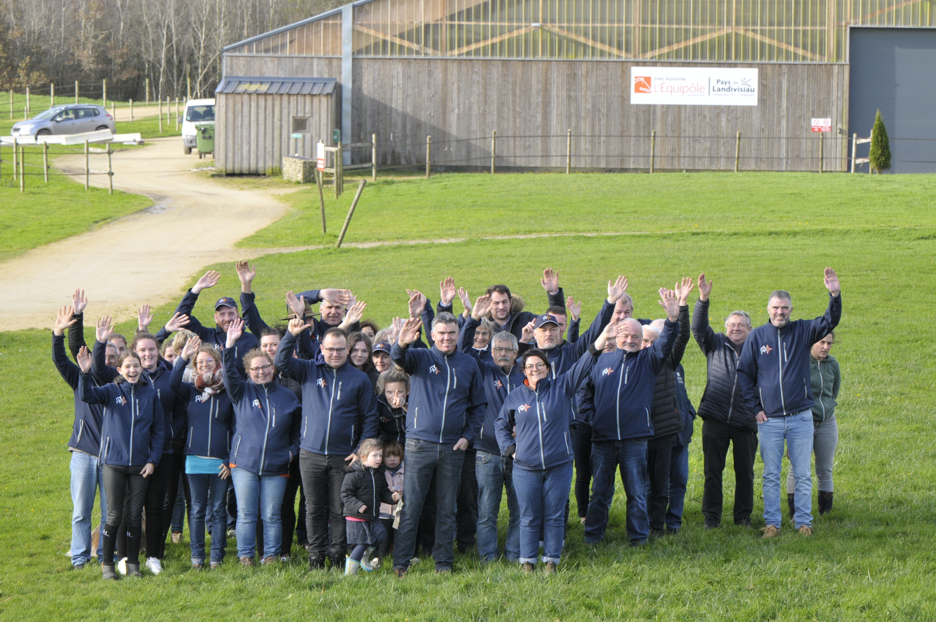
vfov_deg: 7.9
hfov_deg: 11.8
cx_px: 468
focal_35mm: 174
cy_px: 311
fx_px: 4518
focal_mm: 116
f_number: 8
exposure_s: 1/250
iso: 640
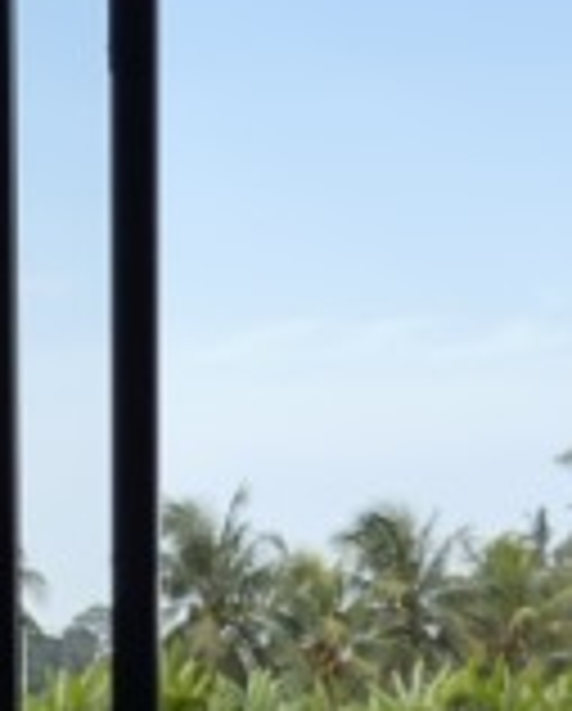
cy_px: 945
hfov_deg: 10.6
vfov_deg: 12.7
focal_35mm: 146
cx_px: 252
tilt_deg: -5.2
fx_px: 3081
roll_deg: -0.5
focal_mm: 6.76
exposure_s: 1/3257
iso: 100
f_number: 1.78
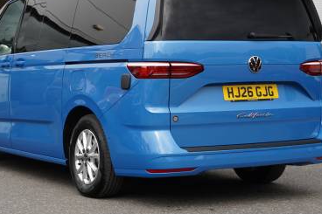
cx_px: 138
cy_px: 36
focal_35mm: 88
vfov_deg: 15.4
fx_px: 789
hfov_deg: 23.1
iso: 160
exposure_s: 1/160
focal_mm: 50.7
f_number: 4
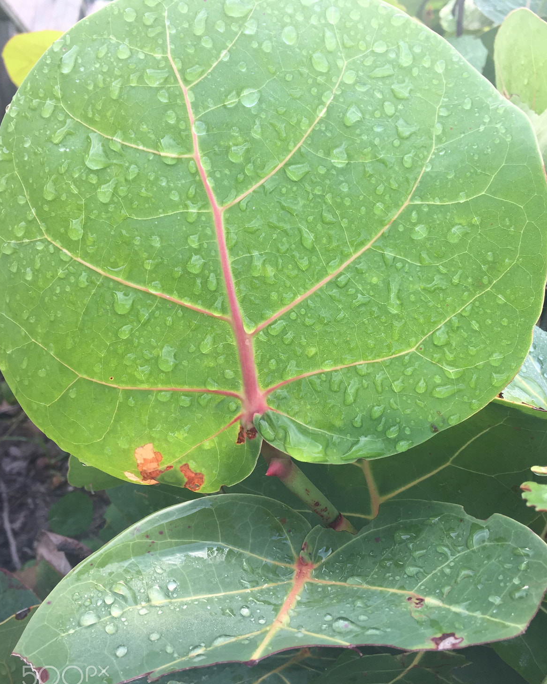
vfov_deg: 57.1
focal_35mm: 31
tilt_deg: -45.8
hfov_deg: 47.1
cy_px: 363
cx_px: 274
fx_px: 627
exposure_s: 1/120
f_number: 2.2
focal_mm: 4.15
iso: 40
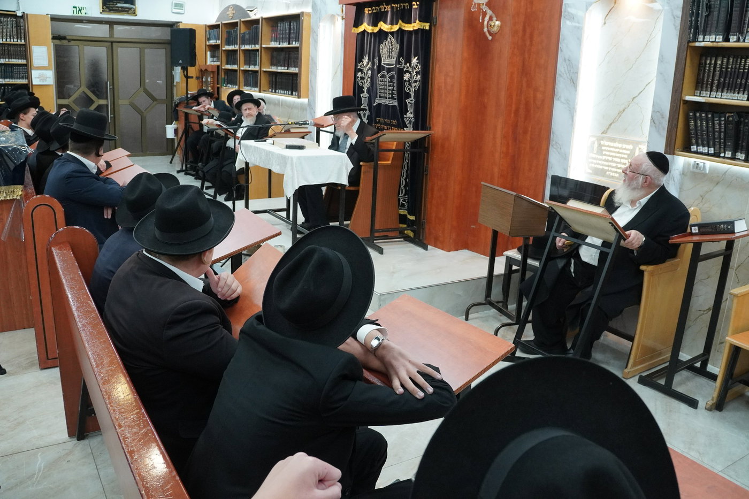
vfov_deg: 44.2
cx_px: 374
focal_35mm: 30
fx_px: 615
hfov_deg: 62.7
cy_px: 250
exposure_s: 1/200
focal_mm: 19.7
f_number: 5.6
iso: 2500
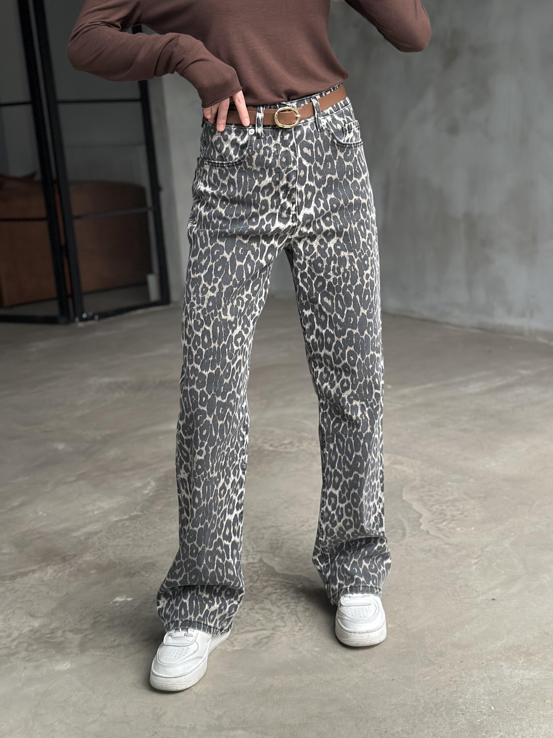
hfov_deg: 30.3
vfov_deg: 39.7
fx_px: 1022
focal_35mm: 48
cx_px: 276
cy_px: 369
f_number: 1.78
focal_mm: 6.86
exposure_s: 1/47
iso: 400
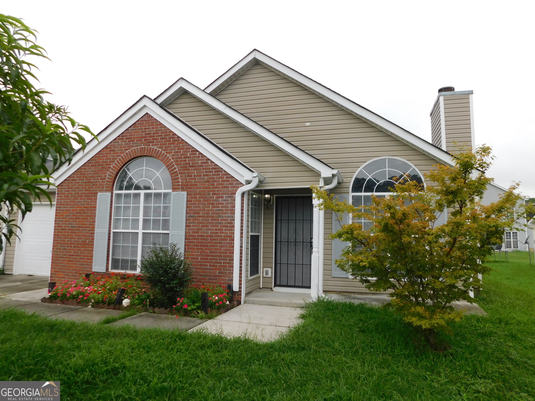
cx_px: 268
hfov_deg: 73.9
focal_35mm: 23
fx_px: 355
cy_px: 200
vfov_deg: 58.9
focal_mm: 4
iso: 125
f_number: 3
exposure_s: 1/500
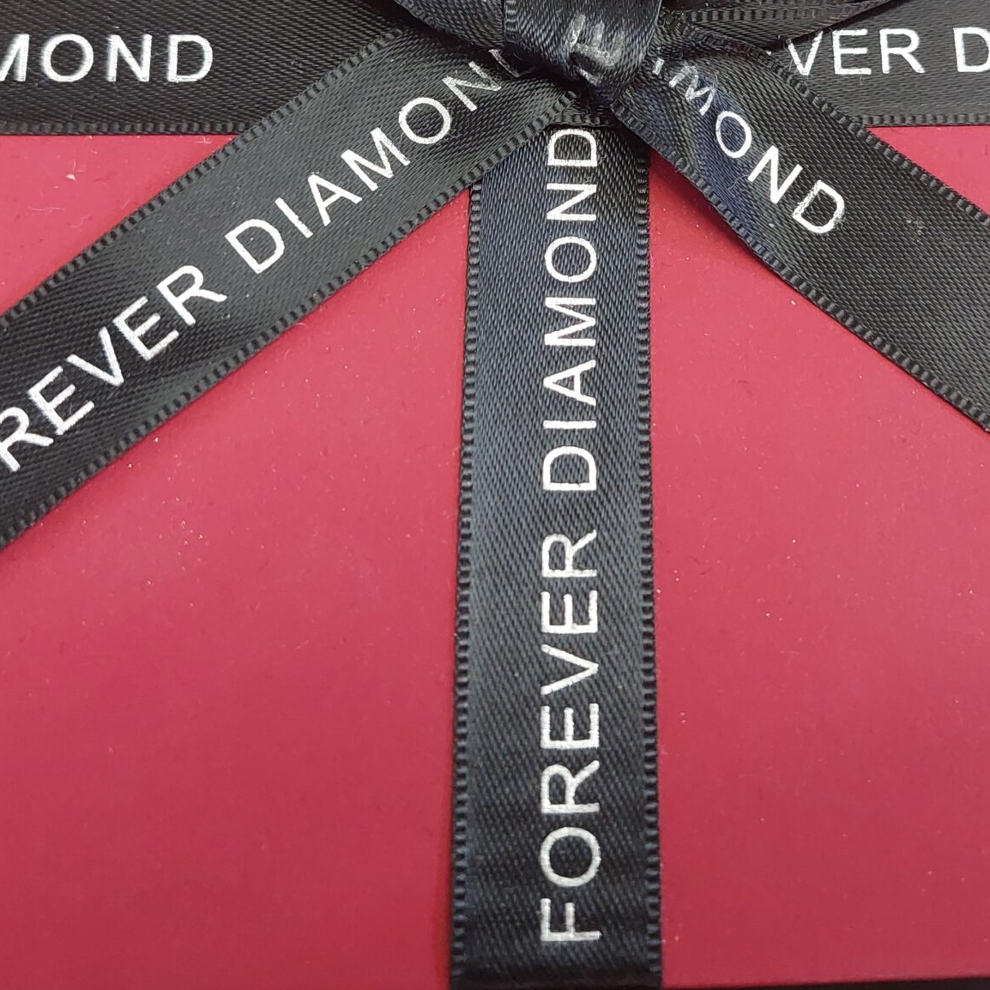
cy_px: 187
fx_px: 1585
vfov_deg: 33.6
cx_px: 574
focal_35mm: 49
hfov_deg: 34.6
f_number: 1.8
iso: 400
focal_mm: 5.23
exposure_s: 1/50
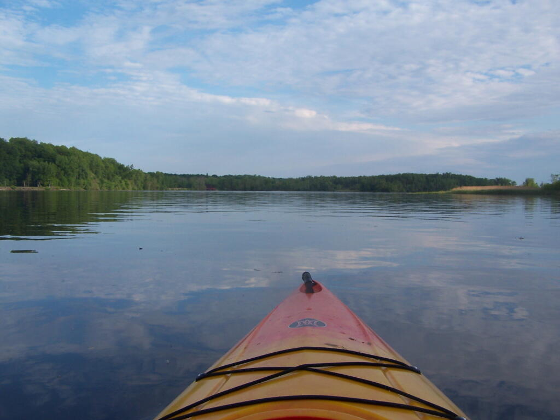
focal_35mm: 38
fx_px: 615
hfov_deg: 49.0
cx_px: 280
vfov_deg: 37.7
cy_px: 210
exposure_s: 1/640
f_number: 4
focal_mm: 6.3
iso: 80
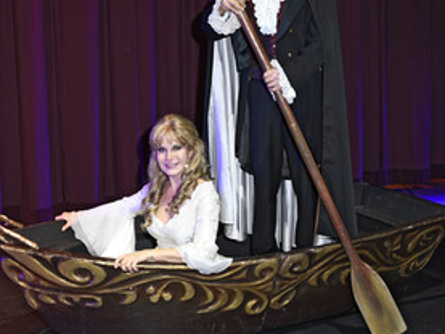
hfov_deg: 37.9
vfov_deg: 29.0
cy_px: 119
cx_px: 165
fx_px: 643
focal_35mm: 50
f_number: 6.3
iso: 2000
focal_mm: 32
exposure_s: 1/125
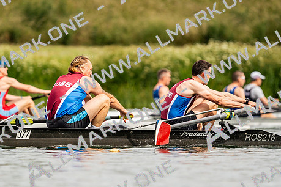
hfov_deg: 3.3
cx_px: 152
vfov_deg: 2.2
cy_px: 94
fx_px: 4933
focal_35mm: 632
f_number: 6.3
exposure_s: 1/2000
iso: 320
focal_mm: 500
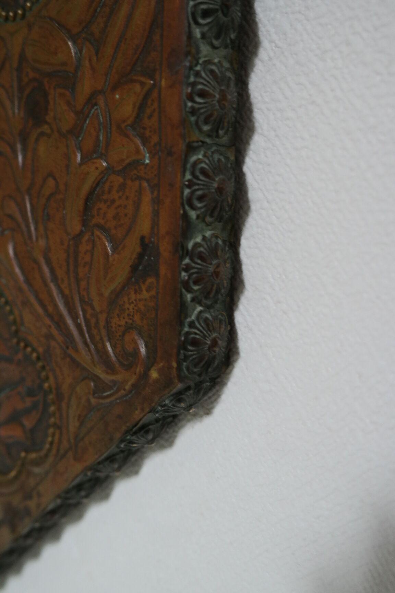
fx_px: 708
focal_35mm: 43
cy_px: 296
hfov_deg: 31.2
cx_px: 198
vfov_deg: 45.4
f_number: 5.6
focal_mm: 28
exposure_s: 1/50
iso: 1600
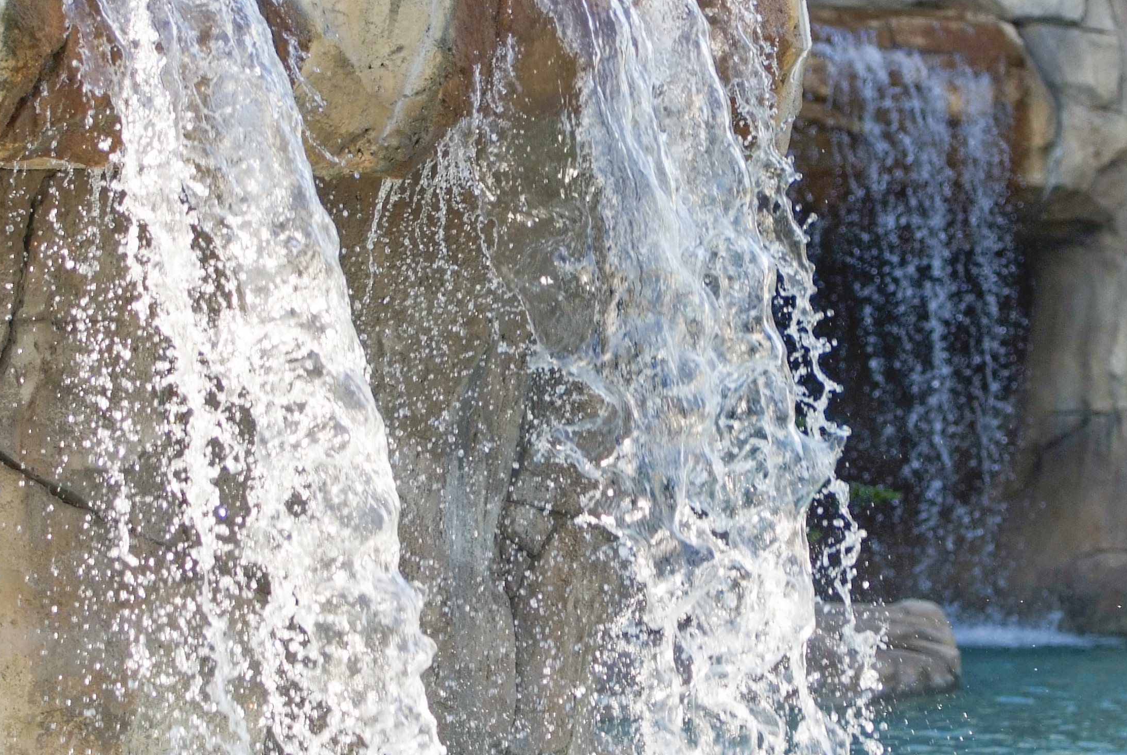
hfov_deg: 6.7
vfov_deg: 4.5
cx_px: 655
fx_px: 9622
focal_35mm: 307
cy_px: 377
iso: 200
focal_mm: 105
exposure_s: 1/640
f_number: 2.8
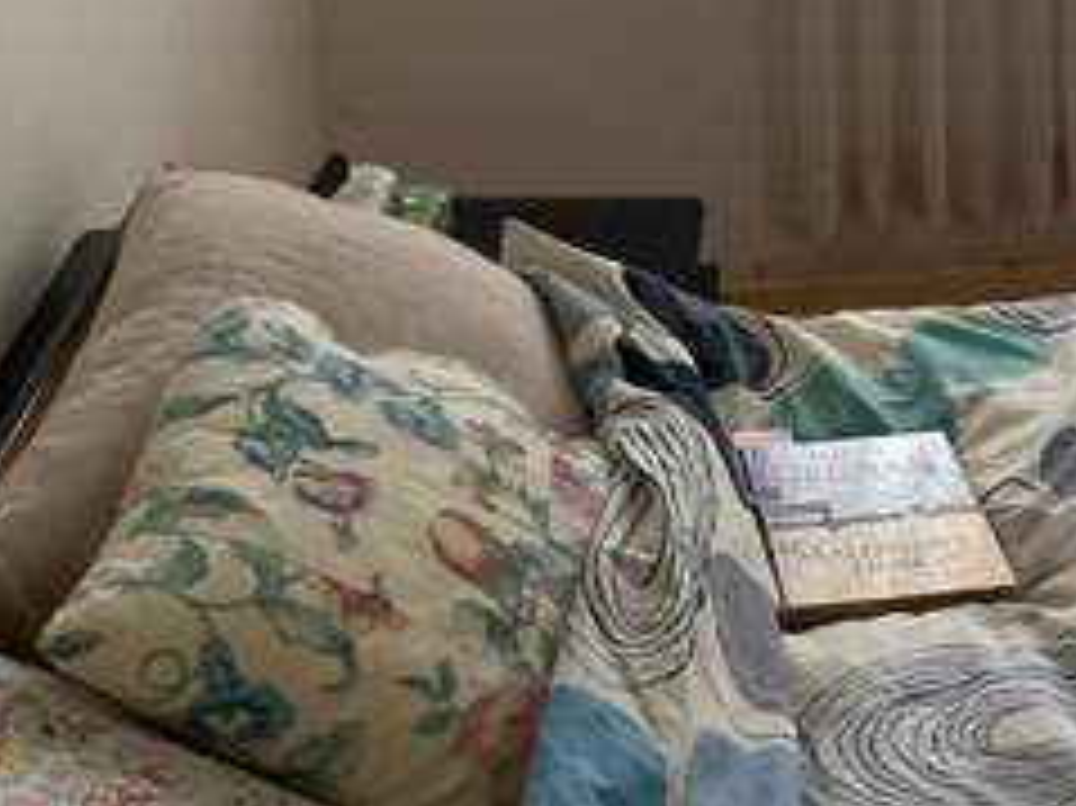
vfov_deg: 18.0
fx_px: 2330
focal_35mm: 75
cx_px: 914
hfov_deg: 25.4
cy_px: -306
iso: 50
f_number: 1.8
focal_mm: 3.99
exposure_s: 1/60
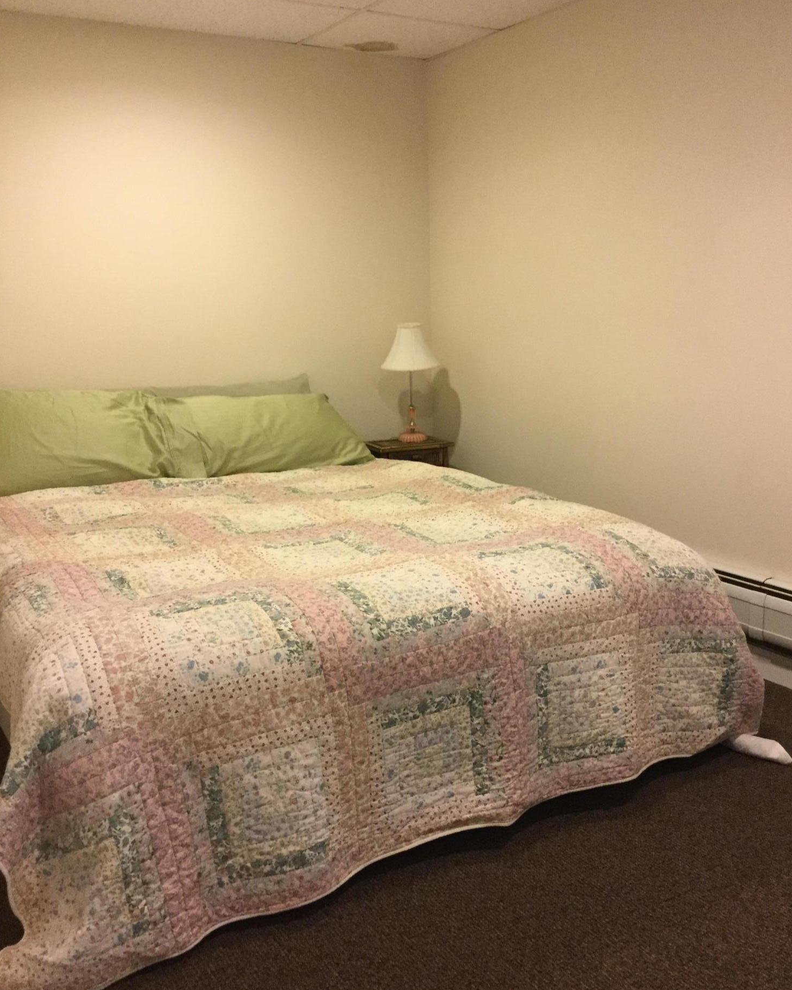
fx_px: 967
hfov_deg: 44.5
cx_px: 402
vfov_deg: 54.2
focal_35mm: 33
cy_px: 500
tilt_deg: -12.0
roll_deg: +1.3
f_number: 2.4
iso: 125
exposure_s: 1/30
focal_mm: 3.3
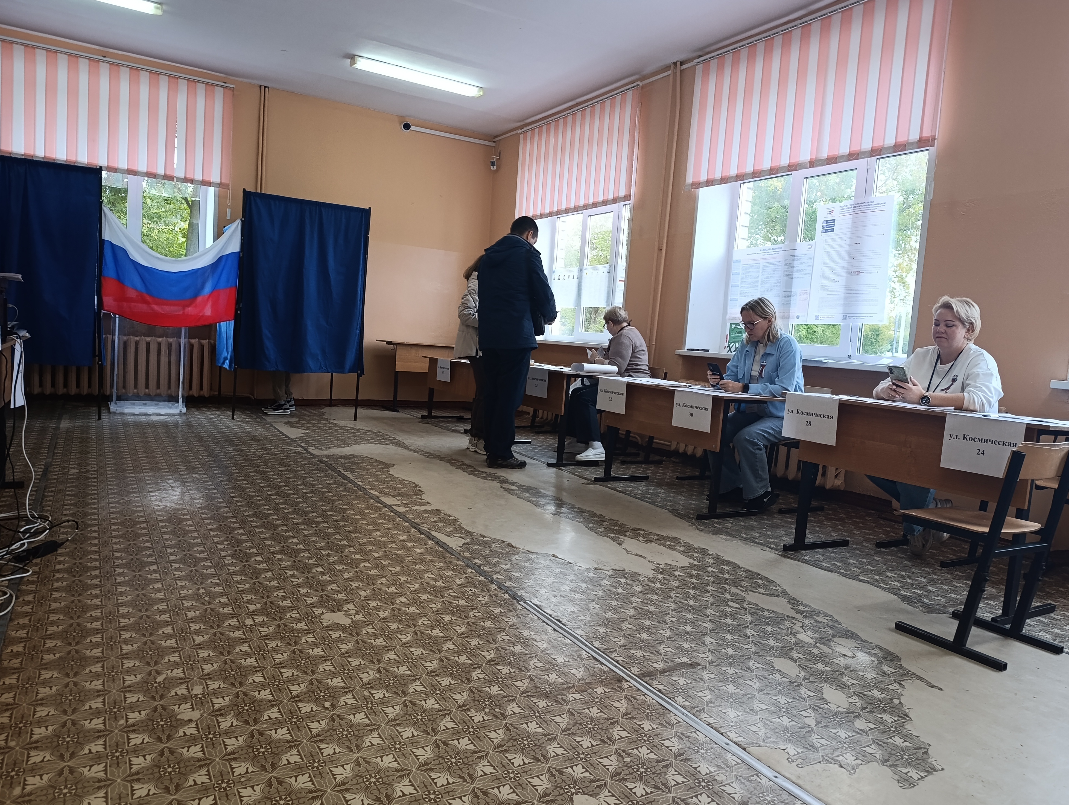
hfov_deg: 71.5
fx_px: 742
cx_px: 557
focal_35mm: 24
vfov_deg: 56.9
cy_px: 411
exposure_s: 1/100
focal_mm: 6.11
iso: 500
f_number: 1.7
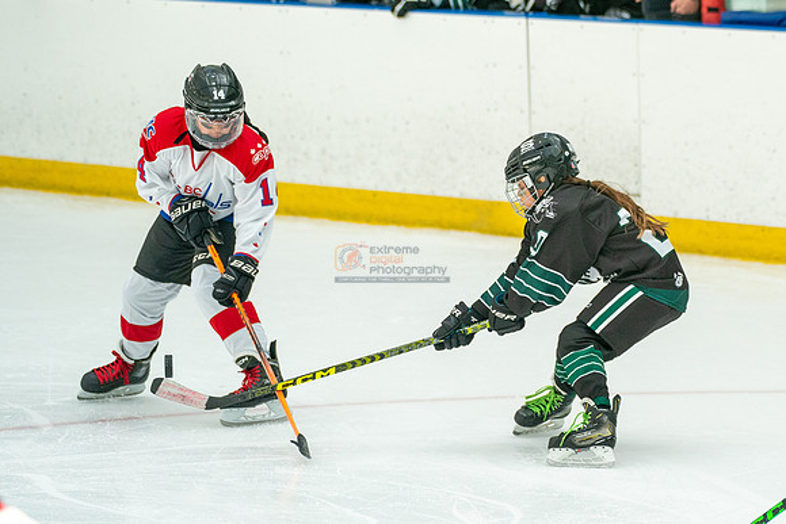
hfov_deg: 8.6
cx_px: 596
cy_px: 210
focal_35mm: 238
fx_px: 5203
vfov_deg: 5.8
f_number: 3.5
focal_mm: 157
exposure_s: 1/2500
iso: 1600
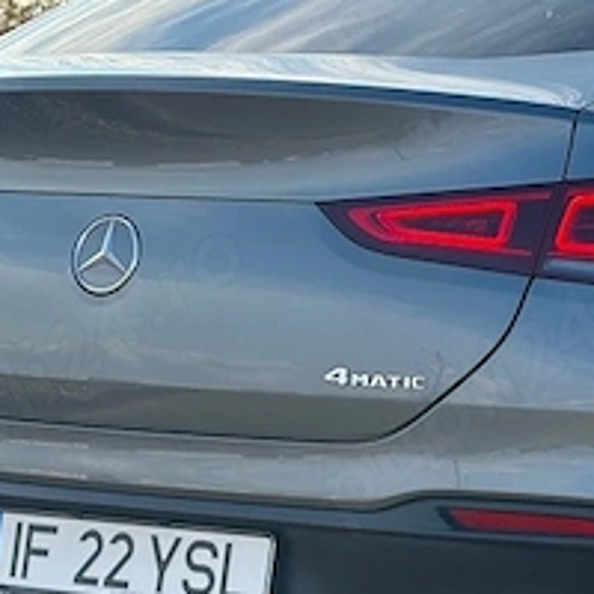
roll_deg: -0.4
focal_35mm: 138
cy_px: 389
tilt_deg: -7.8
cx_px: 630
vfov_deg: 12.6
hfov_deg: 12.5
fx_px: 2679
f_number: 1.6
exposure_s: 1/1484
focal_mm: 5.96
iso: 50
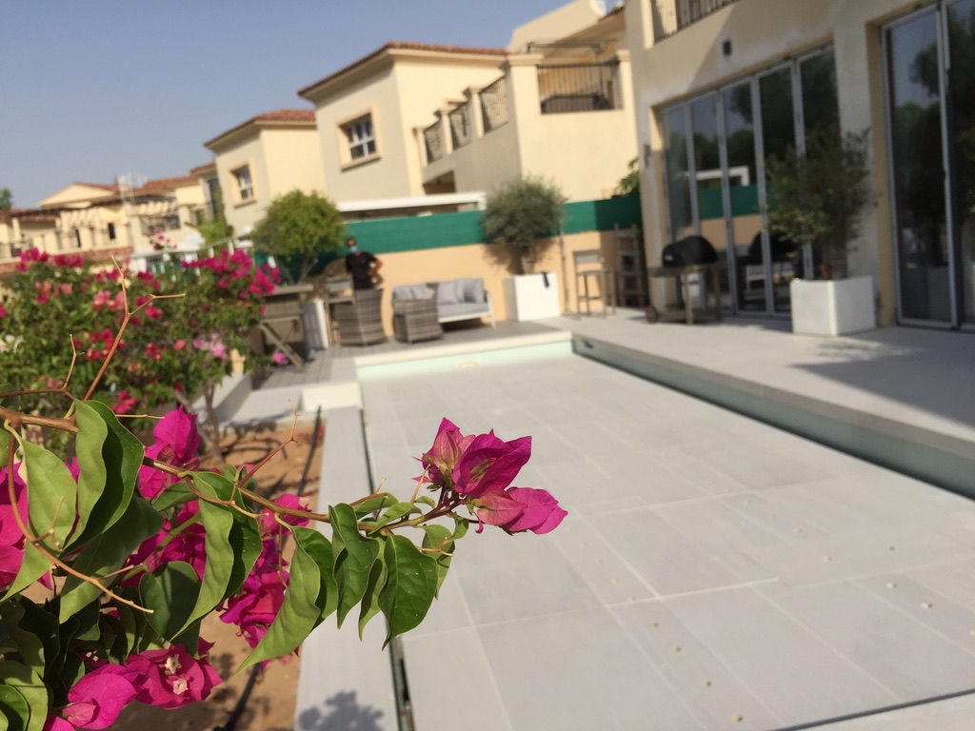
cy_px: 366
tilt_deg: -5.1
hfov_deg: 61.7
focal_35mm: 29
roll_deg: +4.2
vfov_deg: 48.2
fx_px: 817
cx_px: 488
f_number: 2.2
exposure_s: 1/3597
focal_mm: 4.15
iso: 32
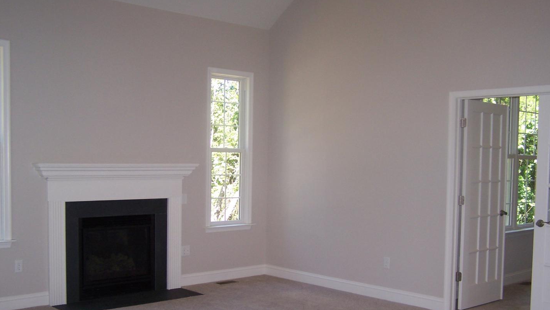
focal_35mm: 42
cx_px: 278
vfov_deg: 28.3
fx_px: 612
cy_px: 181
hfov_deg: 48.4
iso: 80
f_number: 2.8
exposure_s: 1/60
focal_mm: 6.3
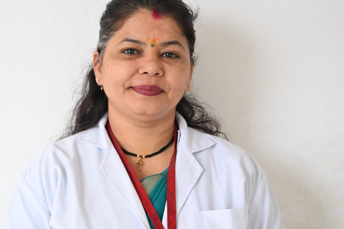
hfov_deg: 33.4
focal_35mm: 60
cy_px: 123
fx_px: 570
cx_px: 126
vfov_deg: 22.7
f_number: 4
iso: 500
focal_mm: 29
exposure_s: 1/60
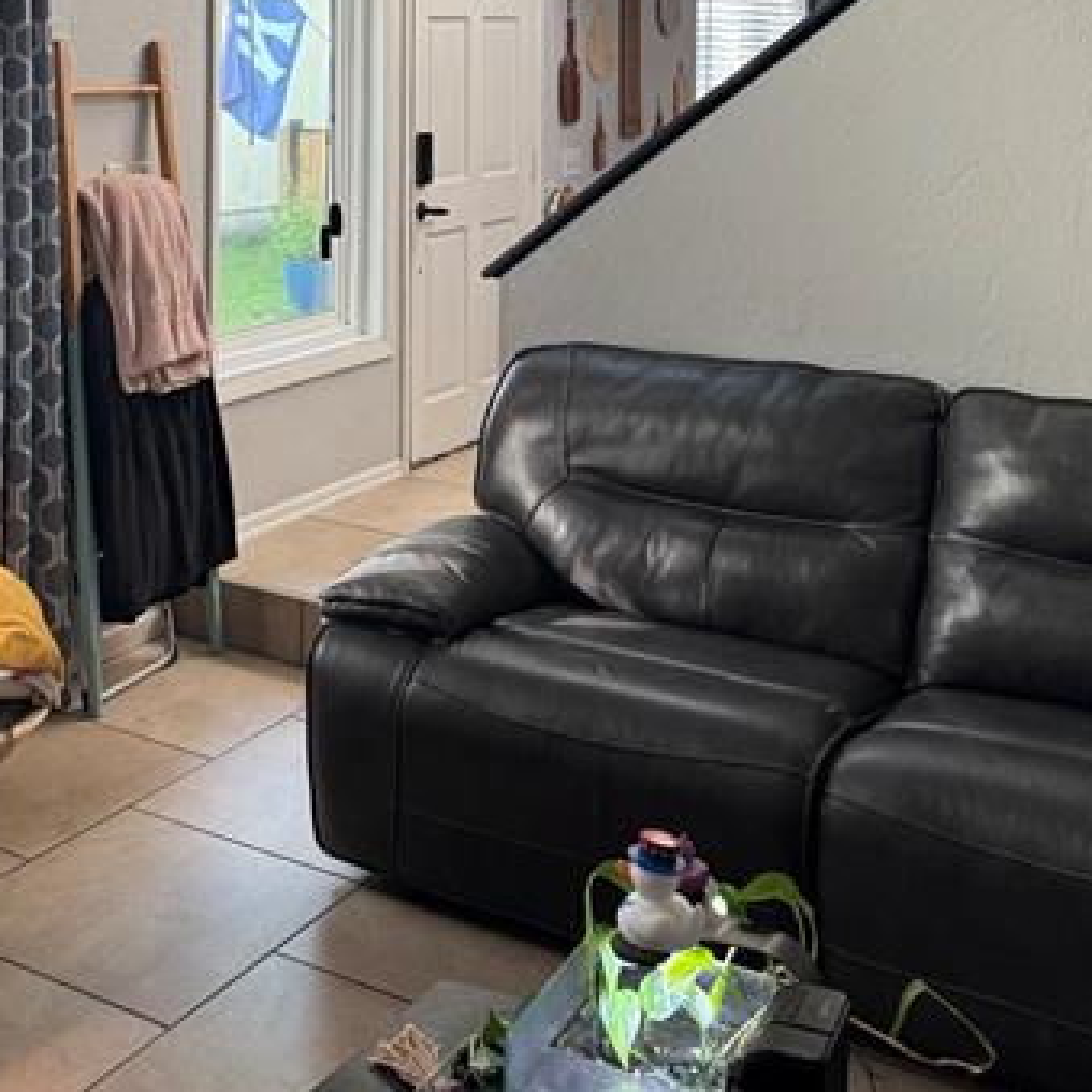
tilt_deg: +0.5
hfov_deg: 34.9
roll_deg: +0.2
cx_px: 335
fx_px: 1713
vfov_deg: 33.1
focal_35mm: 48
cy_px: 68
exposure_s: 1/60
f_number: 1.78
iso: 125
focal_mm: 6.76
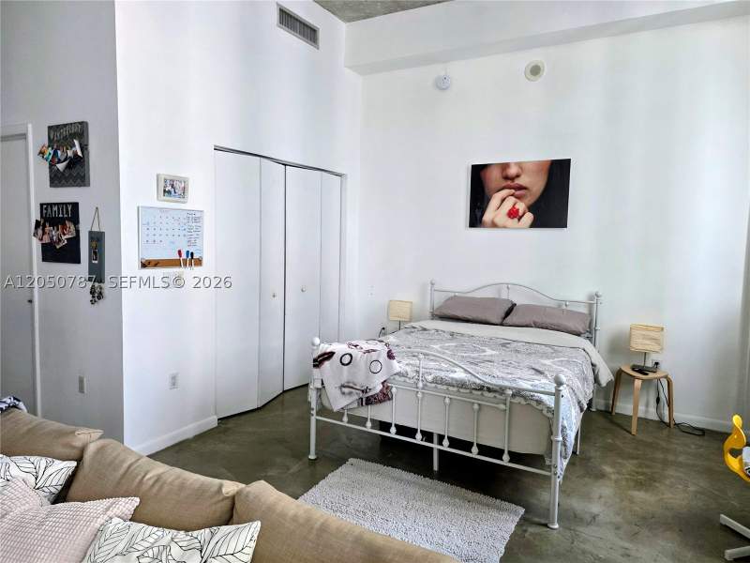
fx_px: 498
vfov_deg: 58.9
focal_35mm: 23
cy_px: 282
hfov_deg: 73.9
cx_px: 375
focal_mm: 6.3
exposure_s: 1/180
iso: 250
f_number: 1.7
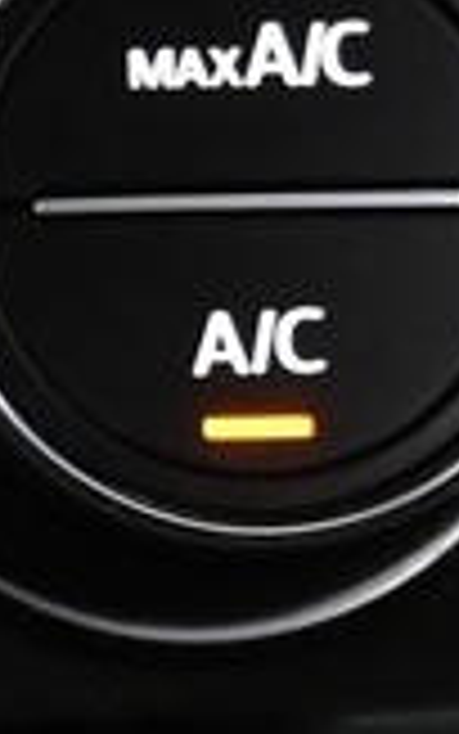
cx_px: -1444
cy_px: 1198
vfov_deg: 5.1
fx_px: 8139
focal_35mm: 407
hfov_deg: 3.1
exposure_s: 1/13
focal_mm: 40
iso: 2000
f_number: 4
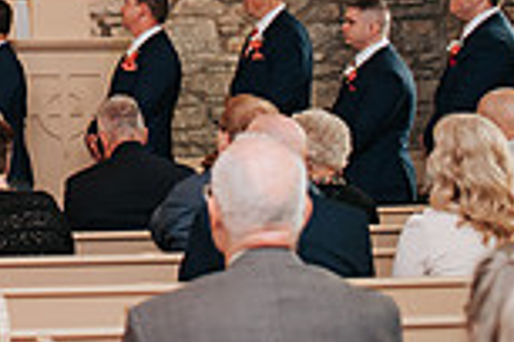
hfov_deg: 14.5
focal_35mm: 133
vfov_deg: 9.8
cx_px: -218
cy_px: -283
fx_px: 1899
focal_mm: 35
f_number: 2.8
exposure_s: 1/200
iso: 900
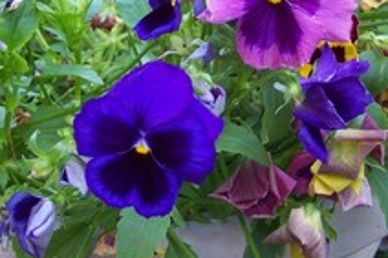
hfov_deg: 24.7
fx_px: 883
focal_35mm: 82
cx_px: 143
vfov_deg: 16.5
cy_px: 48
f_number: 2.8
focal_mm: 8
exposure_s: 1/45
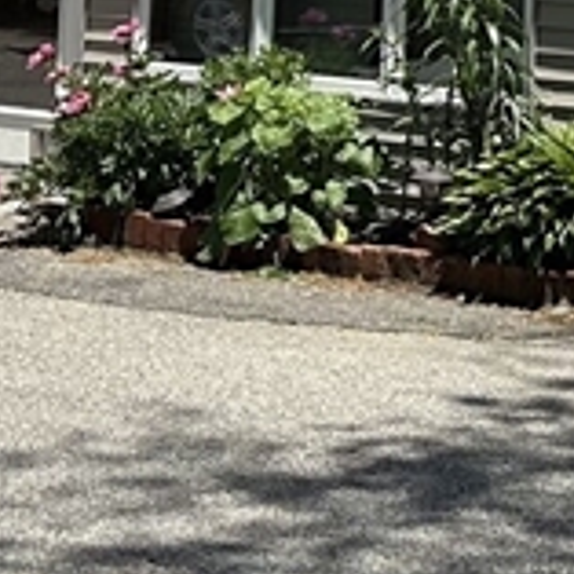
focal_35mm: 138
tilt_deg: +5.3
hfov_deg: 12.6
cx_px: 519
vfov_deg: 11.8
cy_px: -417
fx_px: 2589
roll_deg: -1.8
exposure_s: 1/5263
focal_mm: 6.86
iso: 80
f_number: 1.78
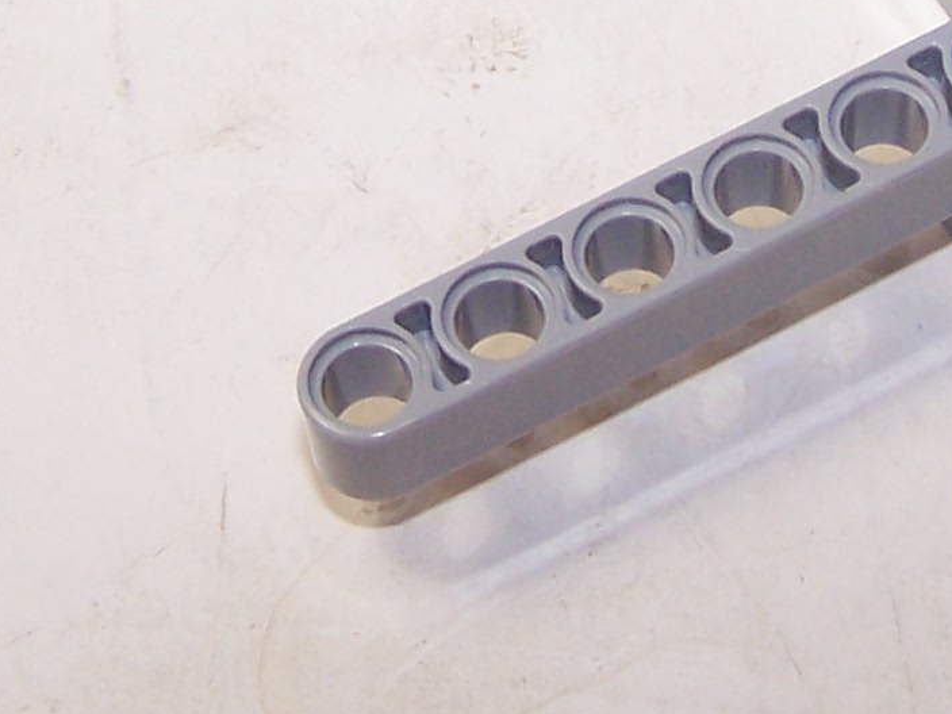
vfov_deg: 10.4
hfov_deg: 14.1
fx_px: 3823
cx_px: 740
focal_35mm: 139
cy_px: -204
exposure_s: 1/90
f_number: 2.8
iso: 80
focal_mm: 6.3
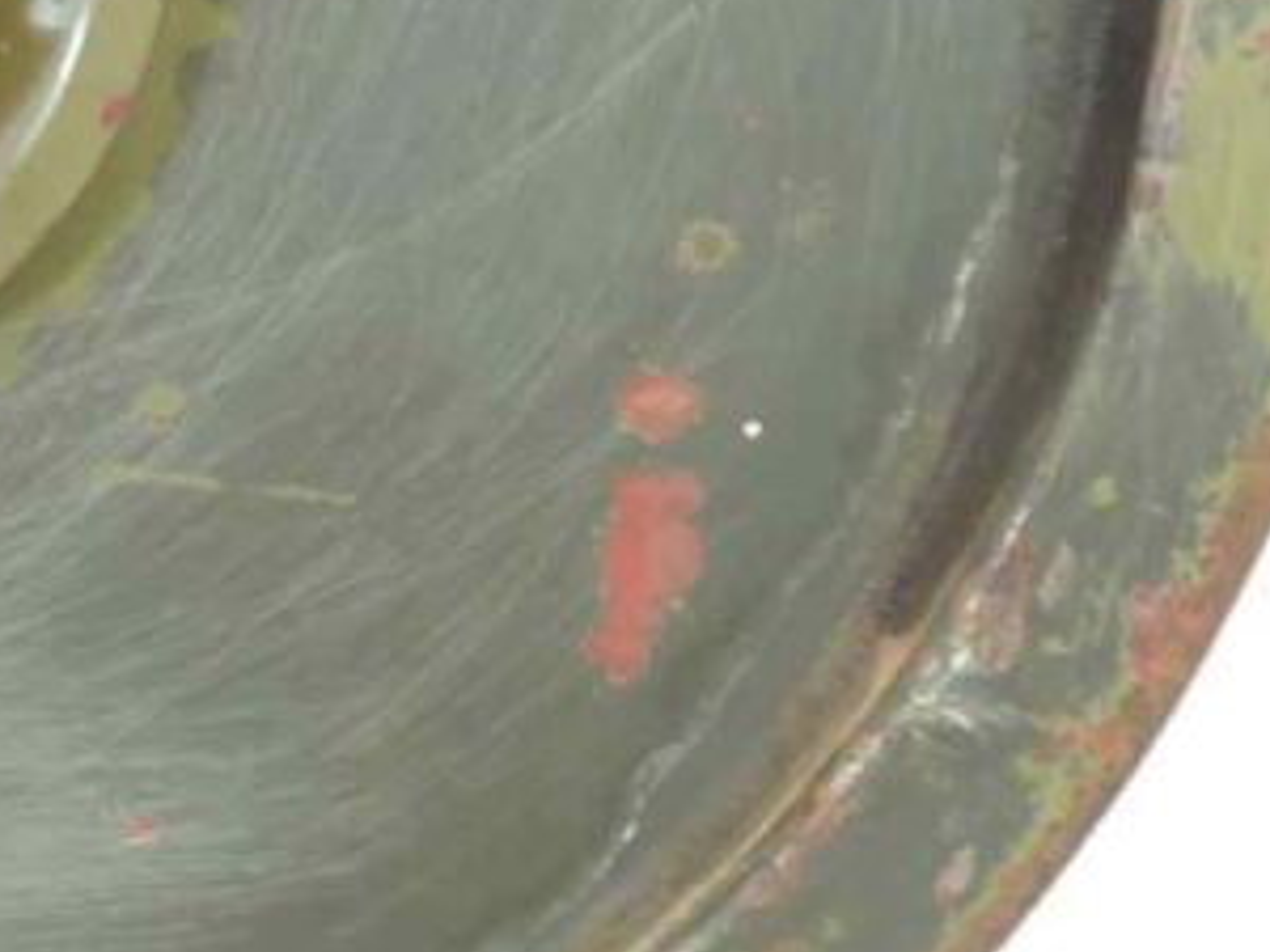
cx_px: -398
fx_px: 4586
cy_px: 252
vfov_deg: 11.8
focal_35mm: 125
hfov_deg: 15.0
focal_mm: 4.1
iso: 80
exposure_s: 1/10
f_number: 3.3
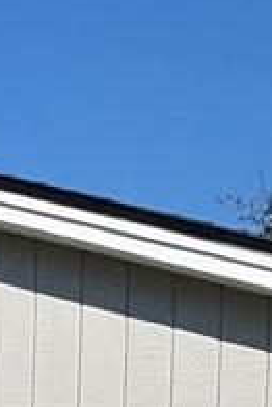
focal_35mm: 119
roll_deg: -0.1
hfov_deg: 9.8
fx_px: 1346
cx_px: -428
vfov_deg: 15.4
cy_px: 669
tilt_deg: -4.5
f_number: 2.2
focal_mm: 2.22
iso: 50
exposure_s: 1/3906
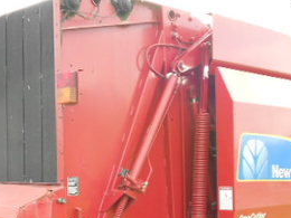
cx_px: 120
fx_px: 563
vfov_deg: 21.3
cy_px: 209
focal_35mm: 67
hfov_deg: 28.9
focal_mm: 5.8
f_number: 3.6
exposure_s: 1/125
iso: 80
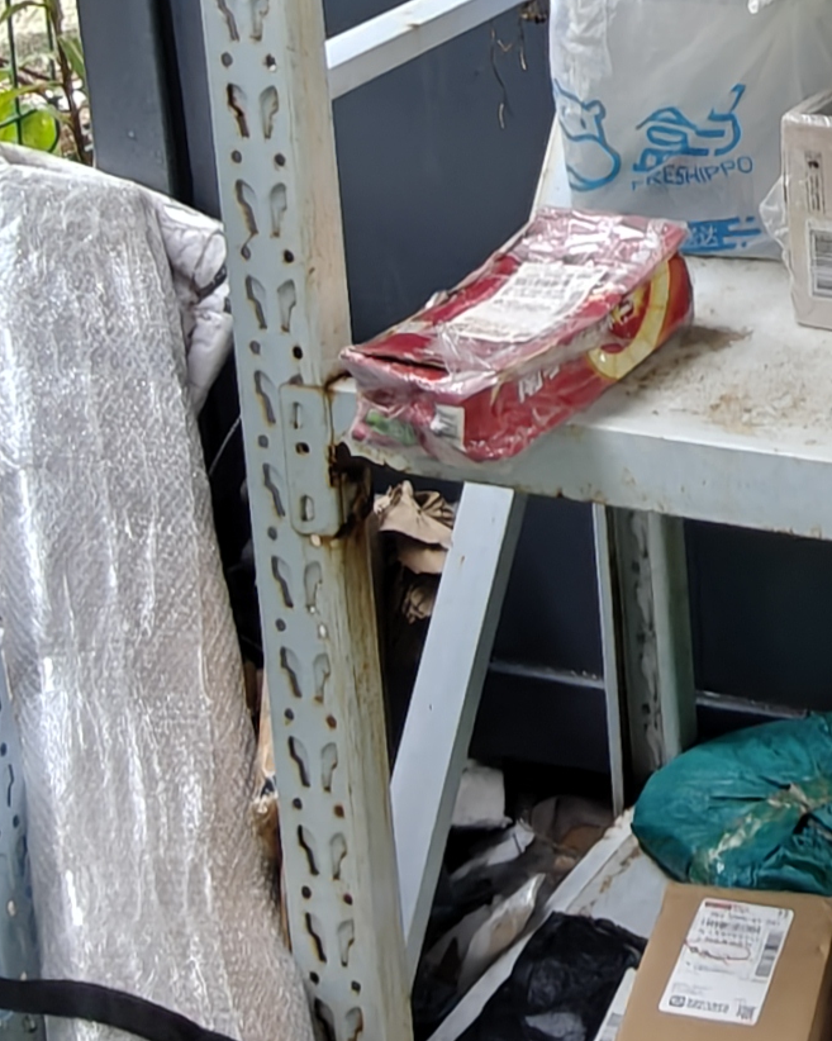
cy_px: -300
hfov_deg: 19.2
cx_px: 1111
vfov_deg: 23.2
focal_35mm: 73
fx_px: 2248
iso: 800
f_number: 2
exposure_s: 1/63
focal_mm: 2.3
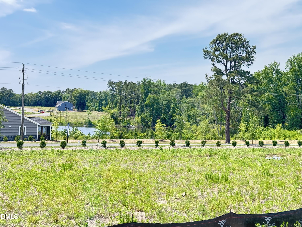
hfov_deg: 39.7
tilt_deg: -0.8
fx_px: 419
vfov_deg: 30.3
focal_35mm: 48
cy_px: 114
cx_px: 151
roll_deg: -2.1
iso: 64
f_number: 1.78
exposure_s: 1/700
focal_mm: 6.76
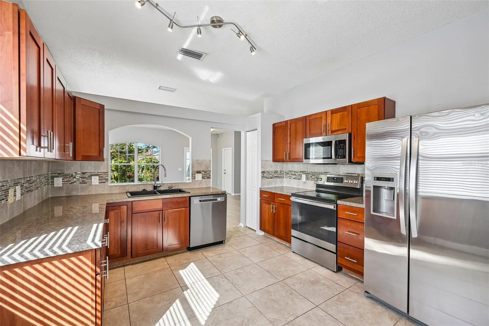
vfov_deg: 75.5
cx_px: 244
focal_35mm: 16
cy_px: 163
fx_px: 210
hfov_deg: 98.6
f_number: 8
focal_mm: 15.5
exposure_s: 1/25
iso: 400
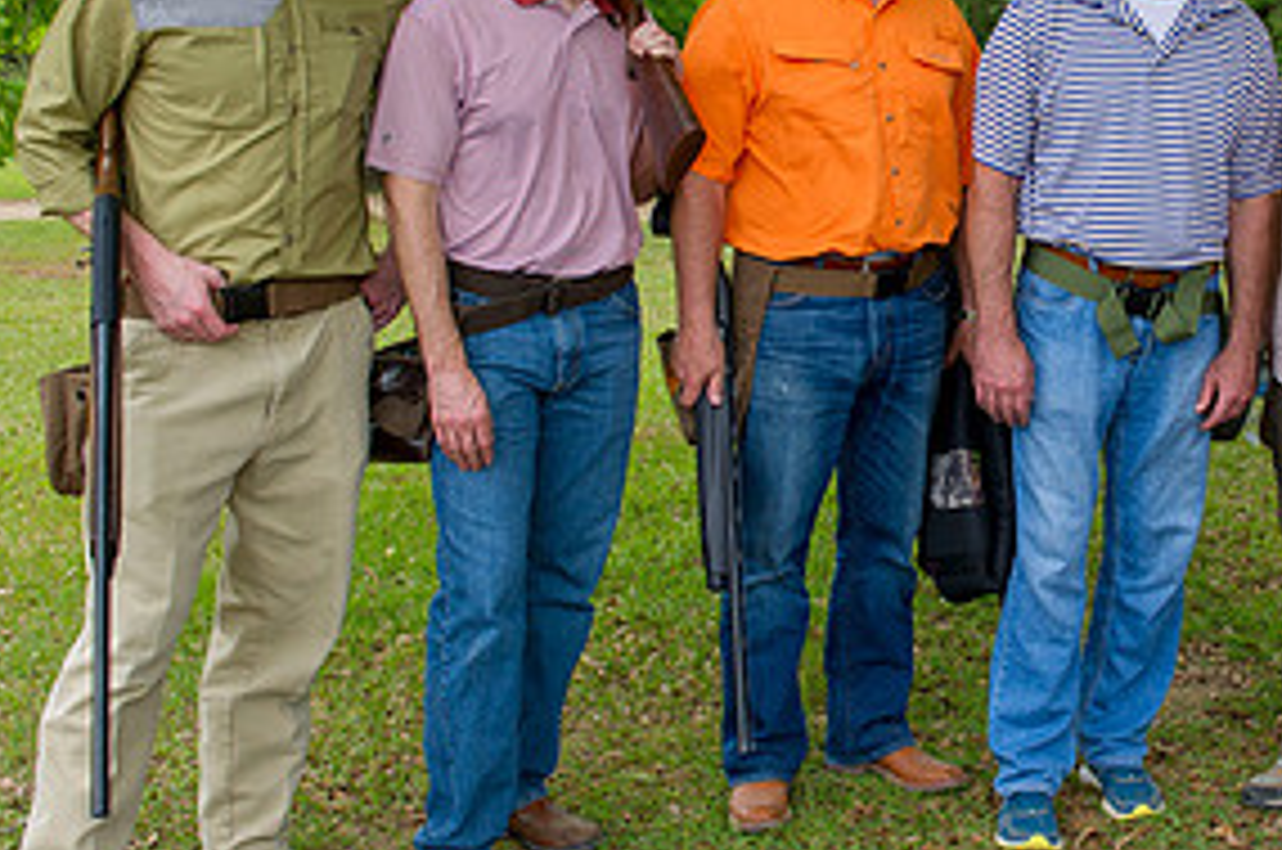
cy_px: 310
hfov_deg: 35.3
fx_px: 1955
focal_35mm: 55
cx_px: 1003
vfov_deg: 24.5
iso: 200
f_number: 5
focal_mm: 27
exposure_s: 1/320
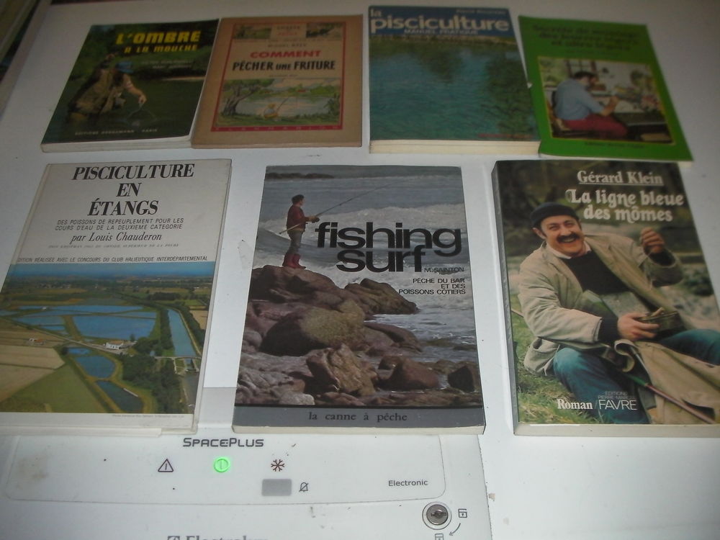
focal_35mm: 38
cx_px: 360
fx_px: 790
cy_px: 270
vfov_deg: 37.7
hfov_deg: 49.0
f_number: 3.5
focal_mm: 6.3
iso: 200
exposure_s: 1/30
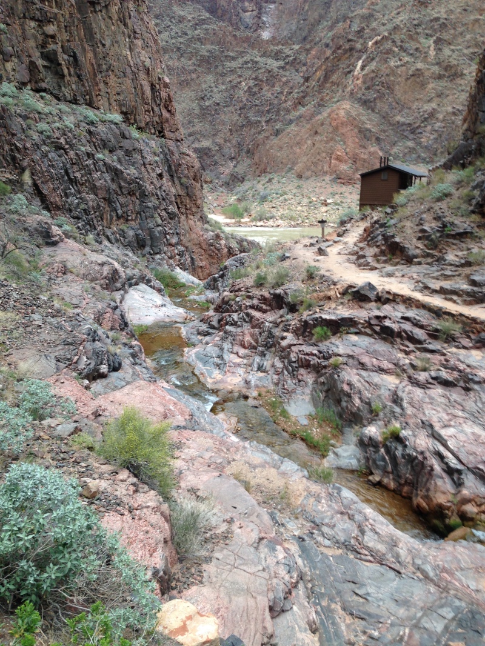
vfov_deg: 55.3
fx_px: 616
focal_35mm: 33
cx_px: 242
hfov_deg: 43.0
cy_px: 323
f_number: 2.4
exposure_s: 1/60
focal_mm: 4.12
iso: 50
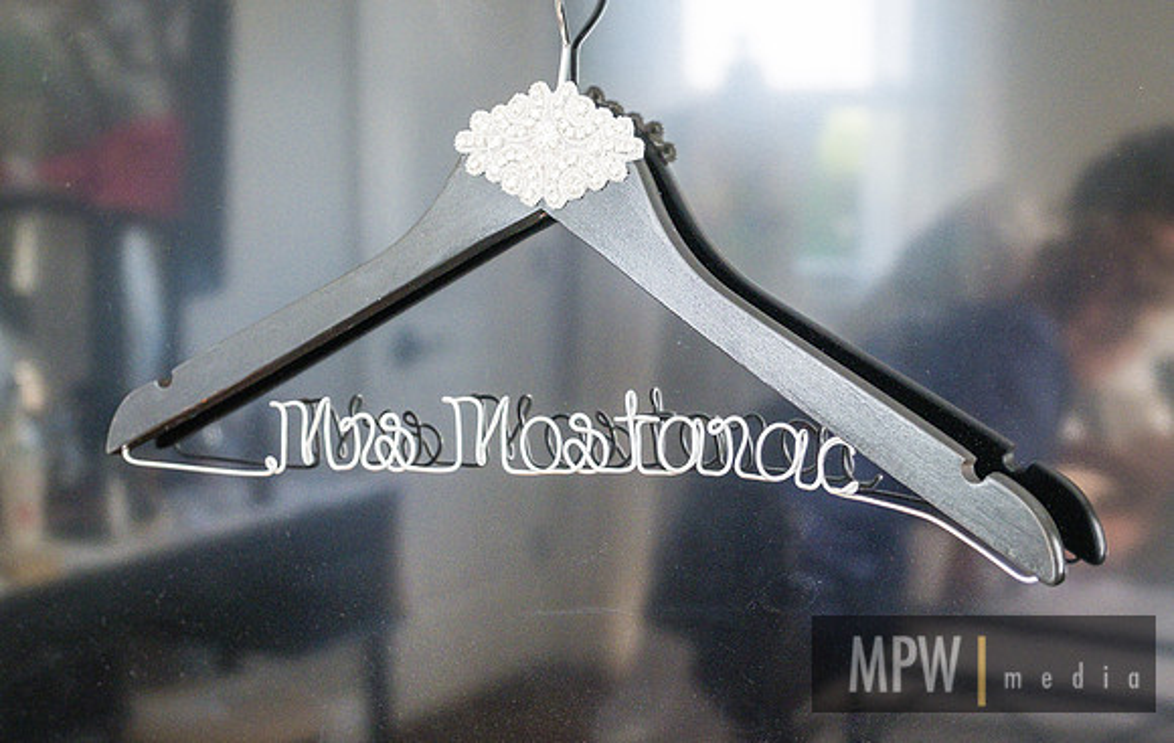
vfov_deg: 21.2
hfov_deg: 32.8
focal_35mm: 62
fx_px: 1986
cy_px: 357
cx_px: 705
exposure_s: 1/125
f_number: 2.8
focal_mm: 28.3
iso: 1600
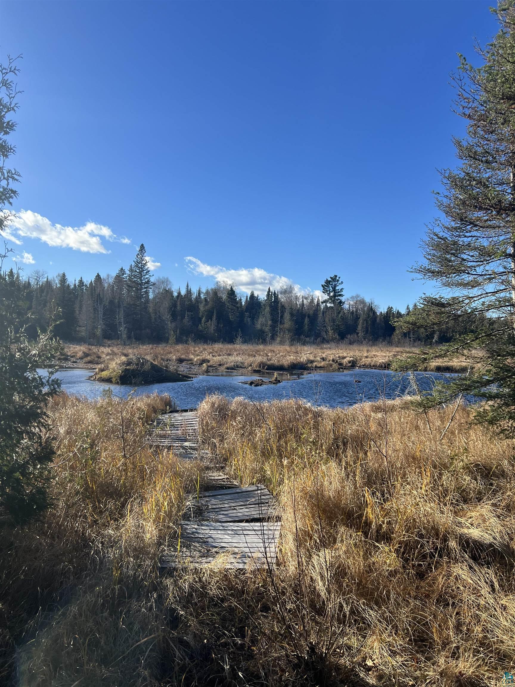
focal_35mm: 26
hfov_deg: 53.1
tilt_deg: +0.6
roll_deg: -1.6
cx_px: 258
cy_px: 344
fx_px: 516
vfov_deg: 67.3
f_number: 1.5
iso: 50
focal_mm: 5.7
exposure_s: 1/2915
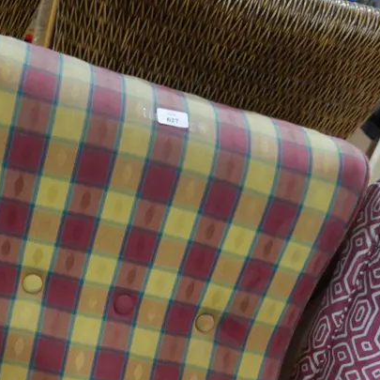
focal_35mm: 67
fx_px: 832
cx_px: 117
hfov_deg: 25.5
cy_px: 479
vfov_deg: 23.1
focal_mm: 15
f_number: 3.6
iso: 1250
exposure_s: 1/60
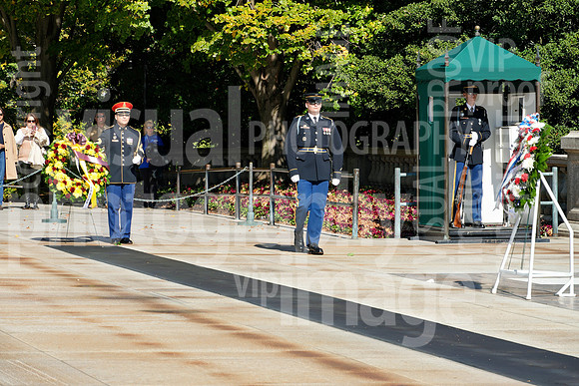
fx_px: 2534
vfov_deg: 8.7
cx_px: 290
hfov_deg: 13.0
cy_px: 193
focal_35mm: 158
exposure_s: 1/100
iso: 100
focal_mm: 105
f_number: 10
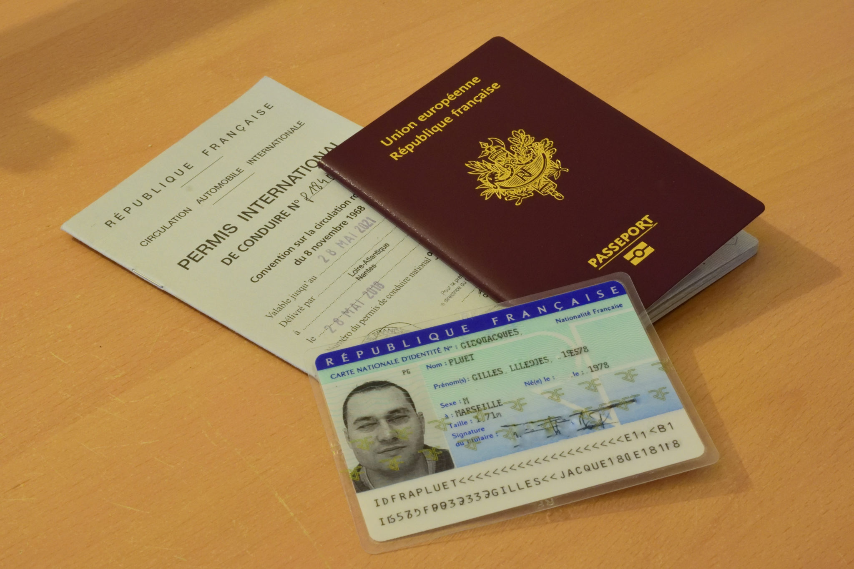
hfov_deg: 33.4
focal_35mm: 60
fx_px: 1423
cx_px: 427
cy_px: 284
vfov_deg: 22.6
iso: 1600
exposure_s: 1/2
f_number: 22
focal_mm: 40
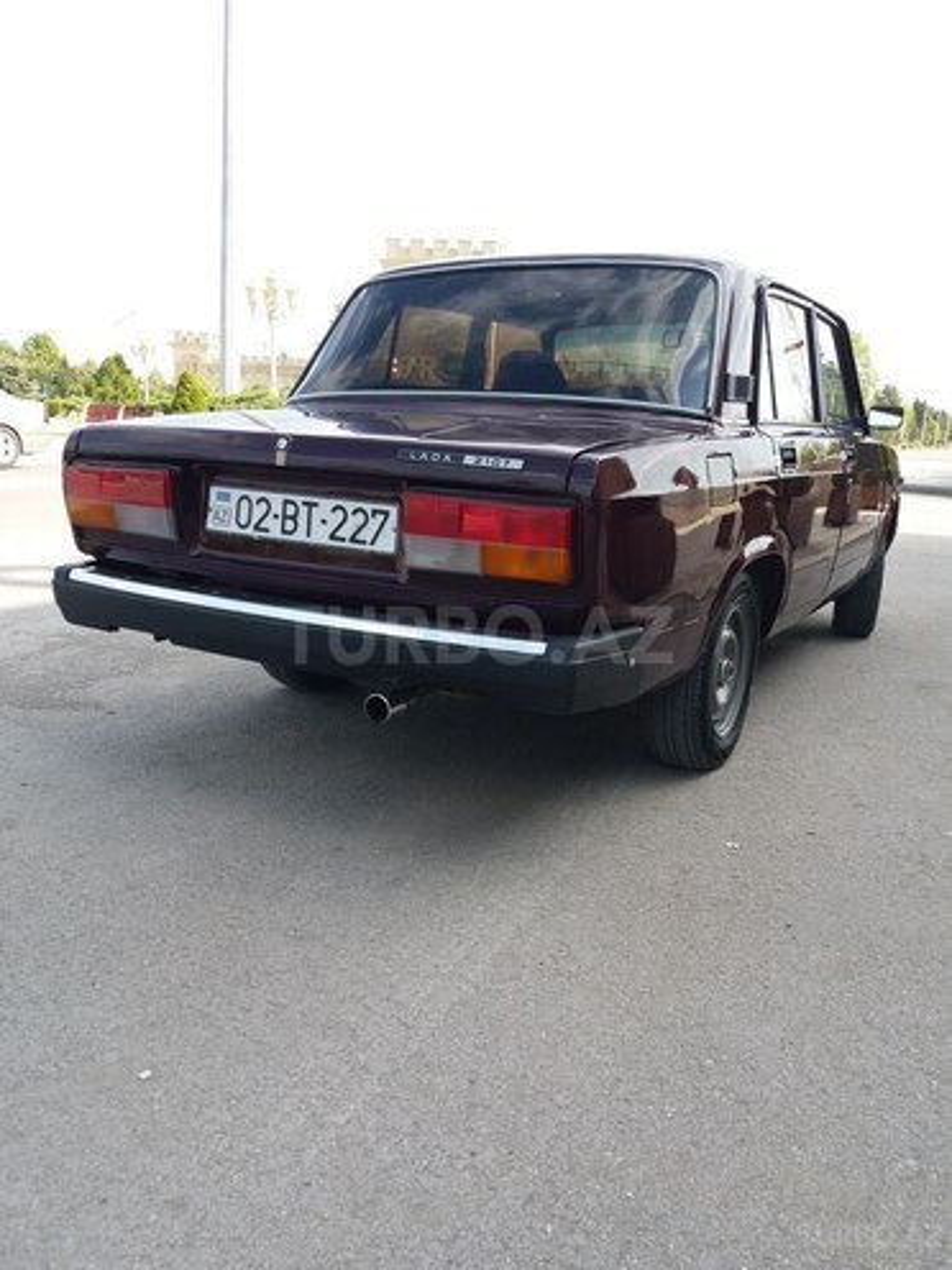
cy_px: 635
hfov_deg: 51.4
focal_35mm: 27
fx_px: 990
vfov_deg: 65.3
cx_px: 476
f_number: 1.9
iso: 40
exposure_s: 1/363
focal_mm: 3.7
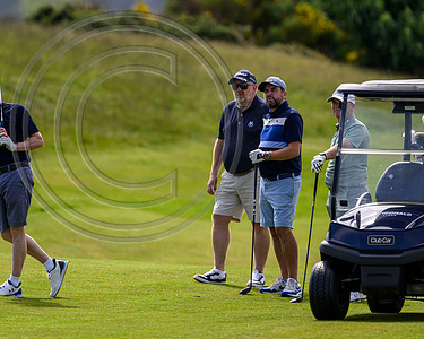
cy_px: 126
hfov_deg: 3.3
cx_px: 127
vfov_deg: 2.7
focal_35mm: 580
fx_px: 7278
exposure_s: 1/3200
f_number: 4
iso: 500
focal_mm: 400
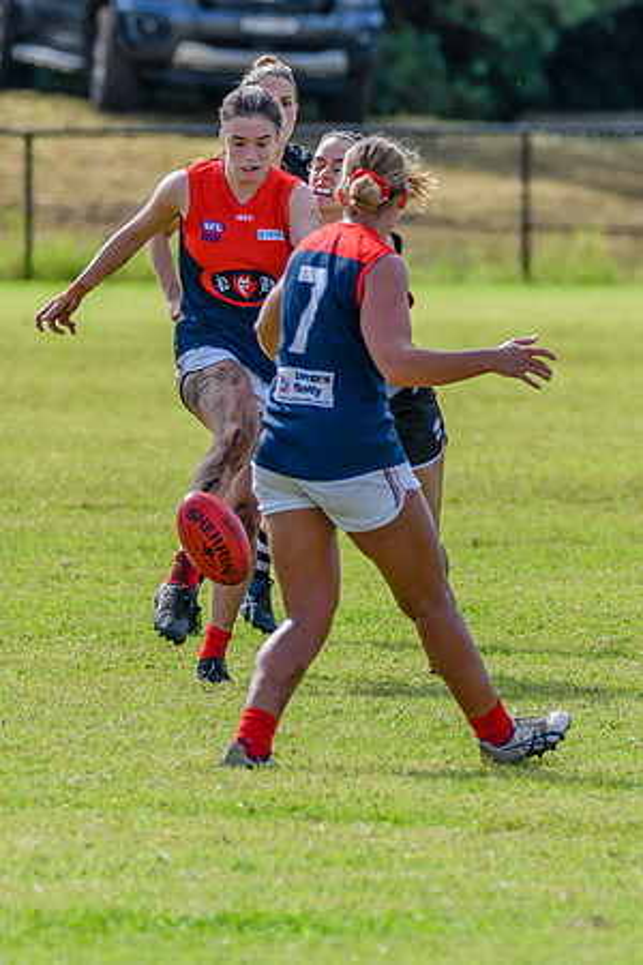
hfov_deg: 1.6
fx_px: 23340
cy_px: 436
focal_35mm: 871
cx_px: 302
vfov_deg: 2.4
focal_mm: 380
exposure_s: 1/1600
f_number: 6.3
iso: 800
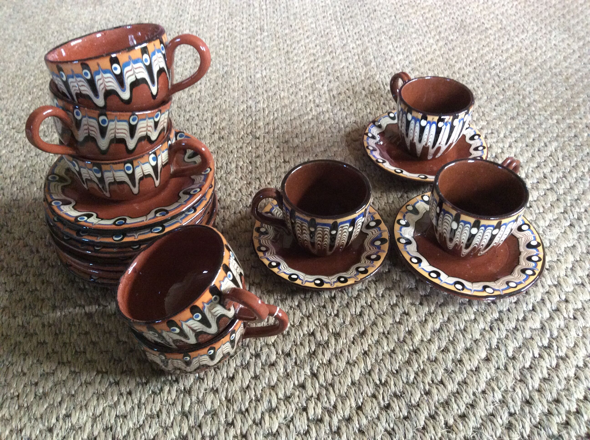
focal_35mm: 32
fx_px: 545
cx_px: 295
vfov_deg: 44.1
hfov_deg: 56.9
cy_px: 220
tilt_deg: -45.8
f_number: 2.4
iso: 250
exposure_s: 1/25
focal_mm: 3.3
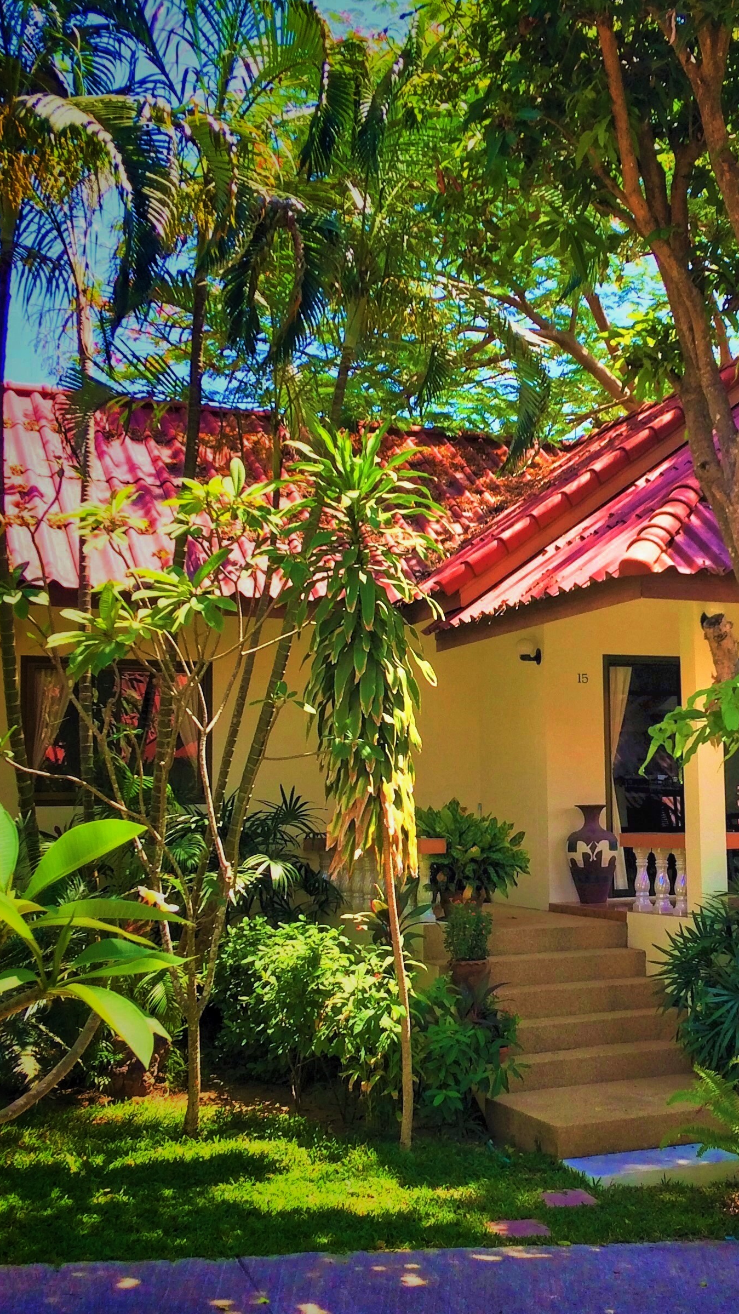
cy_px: 661
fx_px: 1498
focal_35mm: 43
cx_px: 608
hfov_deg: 27.1
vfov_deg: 47.4
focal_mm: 4.15
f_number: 2.2
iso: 32
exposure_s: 1/570
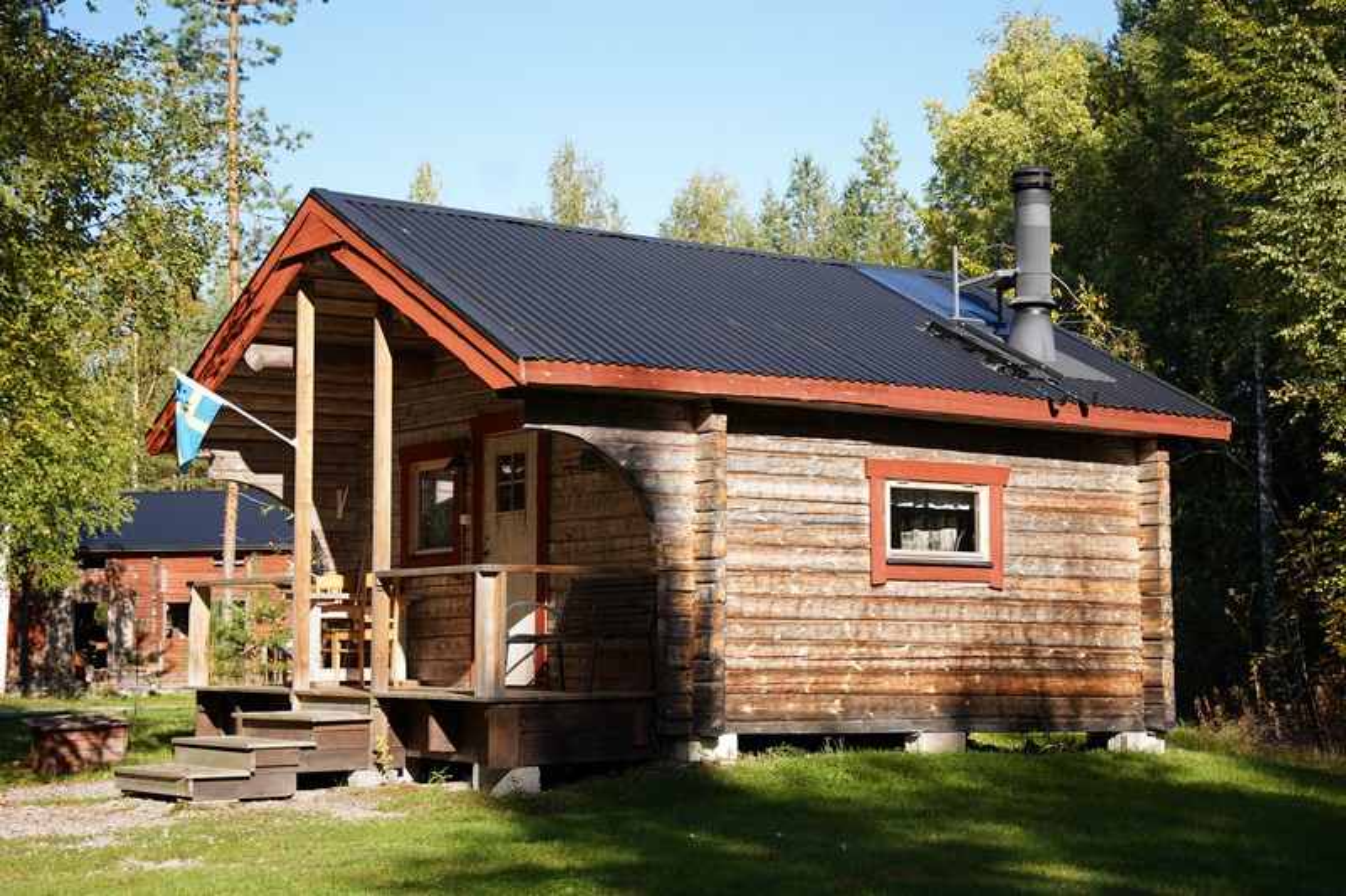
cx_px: 673
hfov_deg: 33.2
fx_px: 2258
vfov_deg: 22.5
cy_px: 448
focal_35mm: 60
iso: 100
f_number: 2.8
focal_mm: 60.4
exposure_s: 1/800
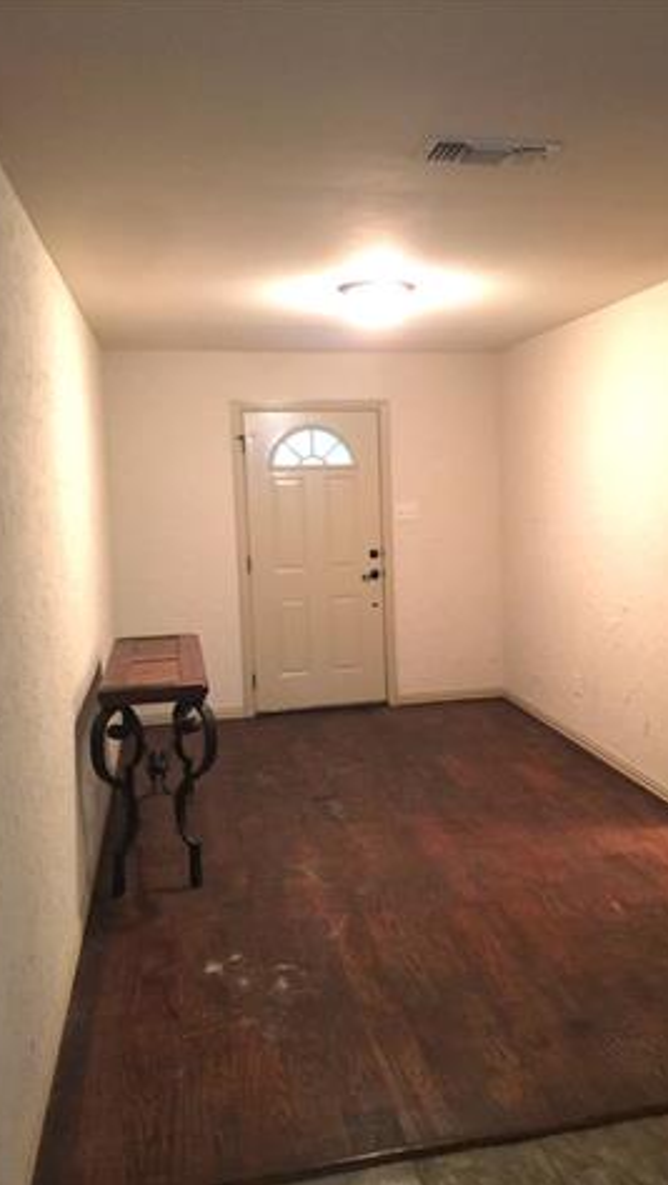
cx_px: 413
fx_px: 1007
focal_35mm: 32
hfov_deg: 36.5
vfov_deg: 61.0
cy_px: 595
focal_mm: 4.15
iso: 64
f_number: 2.2
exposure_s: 1/4
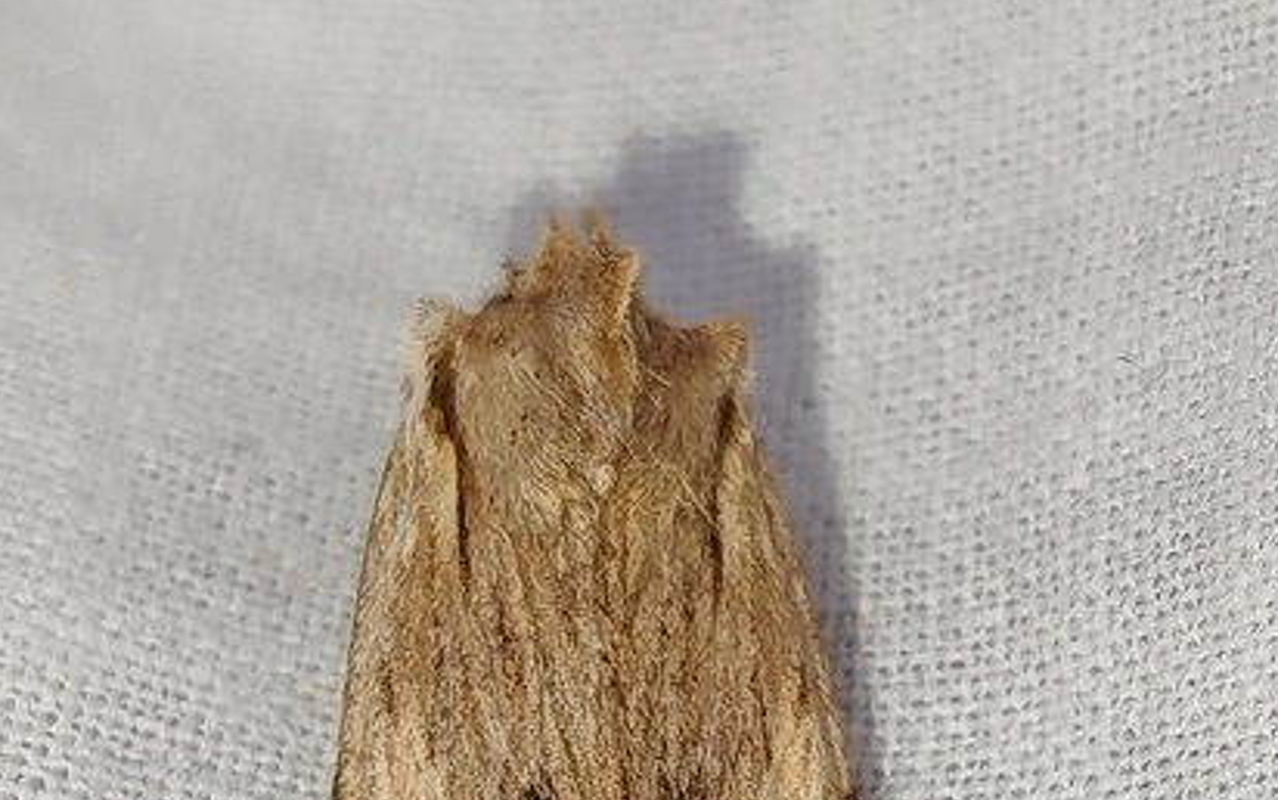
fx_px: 4356
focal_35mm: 125
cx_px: 620
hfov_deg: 16.7
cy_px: 943
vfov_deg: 10.3
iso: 80
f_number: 1.7
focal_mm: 5.31
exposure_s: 1/100
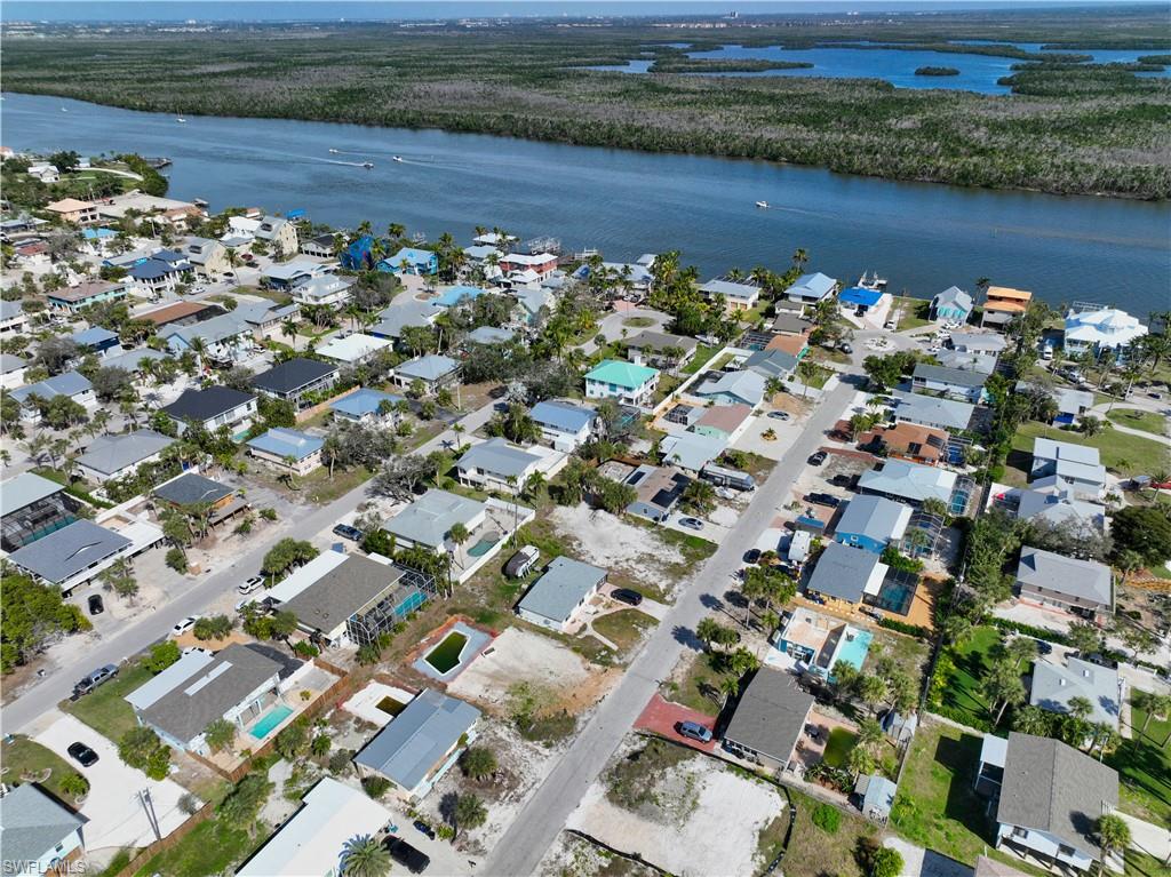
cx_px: 586
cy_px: 438
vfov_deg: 56.8
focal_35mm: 24
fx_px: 811
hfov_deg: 71.6
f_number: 4
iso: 100
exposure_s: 1/2000
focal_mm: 12.29
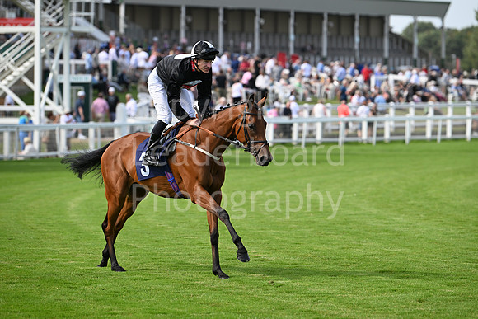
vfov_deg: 6.9
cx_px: 239
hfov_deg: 10.3
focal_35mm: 200
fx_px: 2656
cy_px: 160
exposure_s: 1/1600
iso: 400
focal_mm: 200
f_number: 4.5
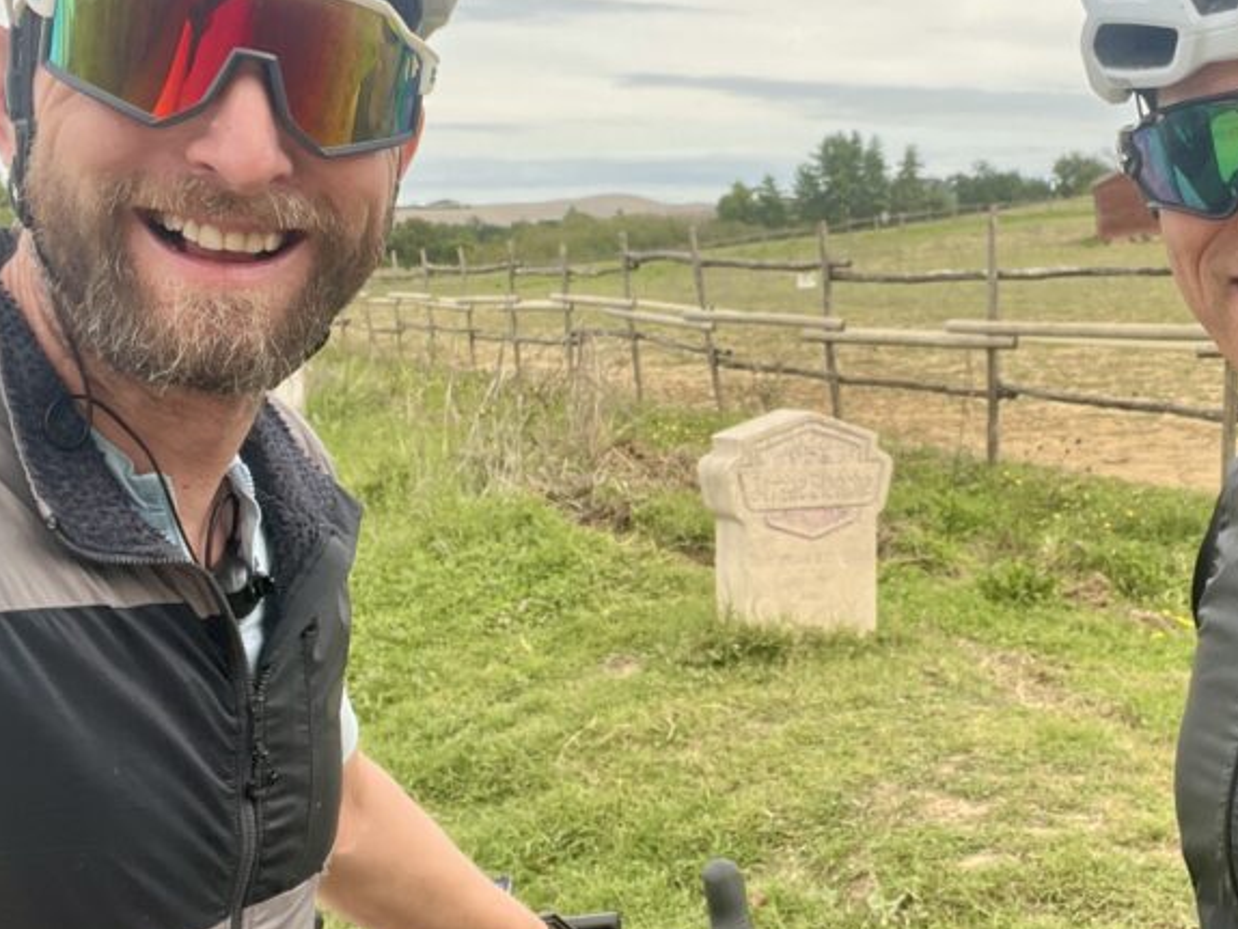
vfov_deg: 35.1
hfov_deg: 45.4
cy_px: 405
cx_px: 770
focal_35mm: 41
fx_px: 1467
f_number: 2.2
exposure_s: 1/413
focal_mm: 2.71
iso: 32
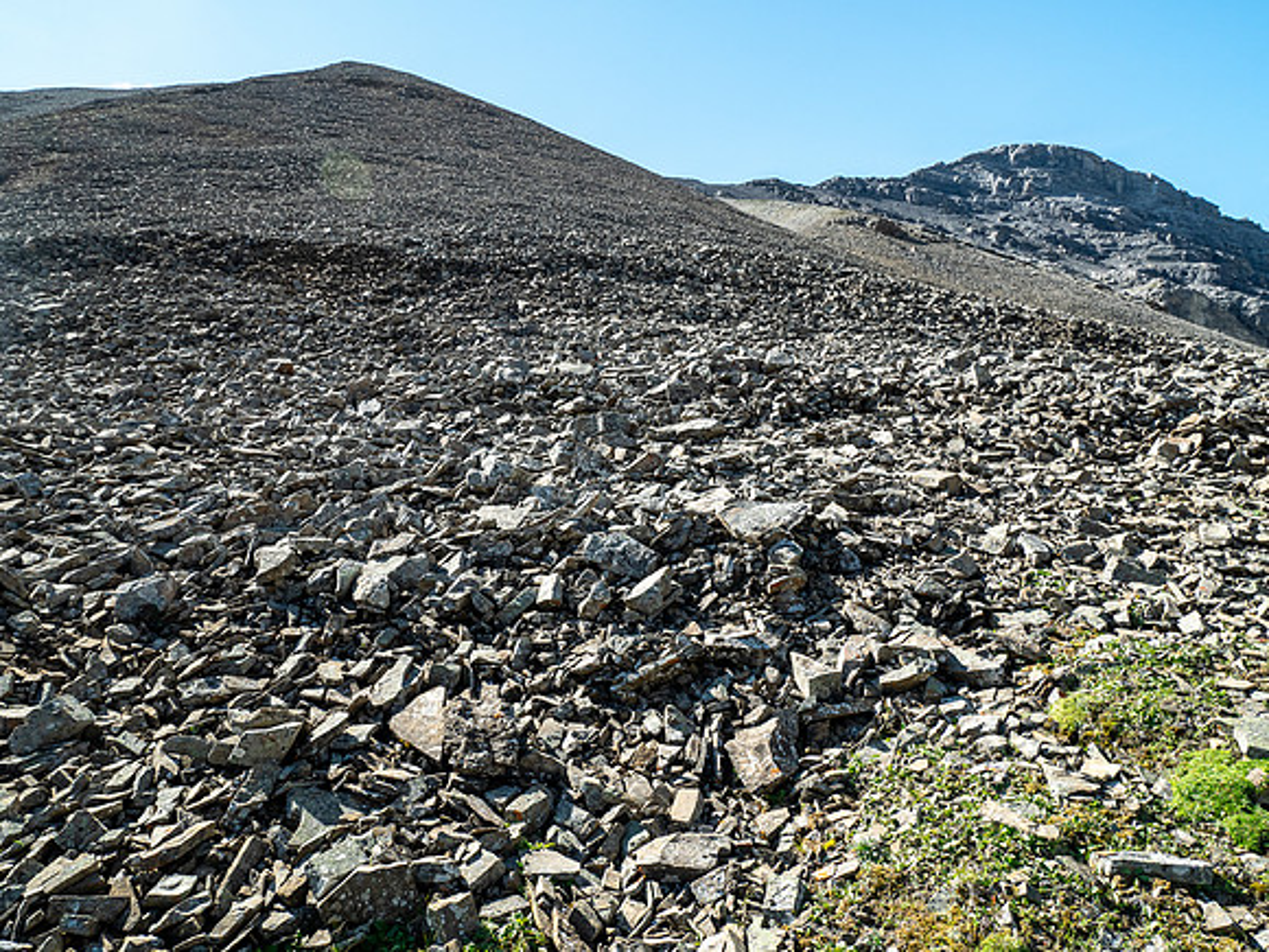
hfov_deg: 71.6
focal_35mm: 24
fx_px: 880
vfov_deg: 56.8
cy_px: 476
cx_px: 634
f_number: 8
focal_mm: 12
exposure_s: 1/100
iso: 200
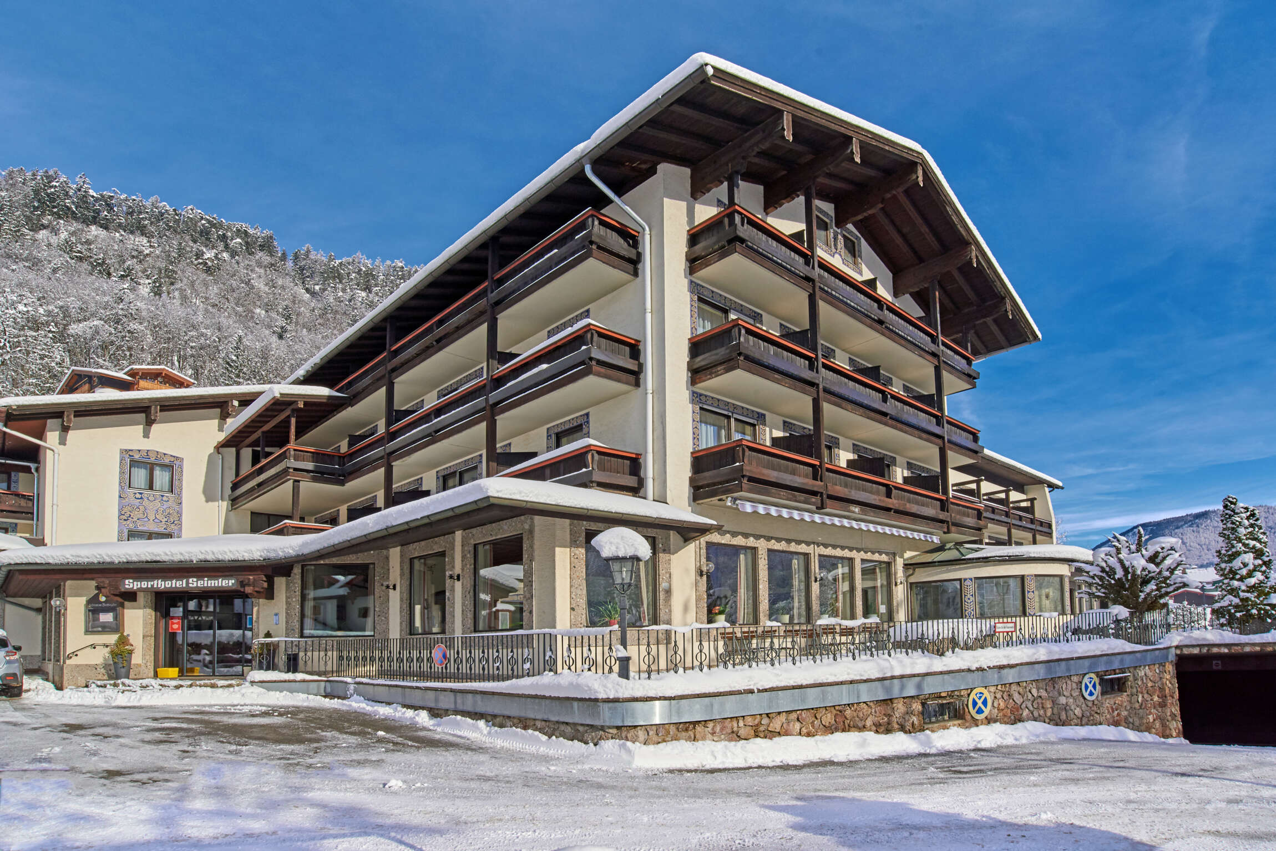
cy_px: 426
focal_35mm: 18
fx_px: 638
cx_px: 638
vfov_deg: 67.4
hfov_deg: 90.0
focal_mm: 18
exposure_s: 1/500
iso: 200
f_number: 11
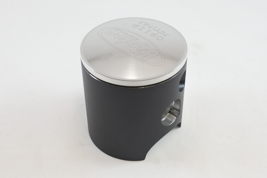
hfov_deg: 49.6
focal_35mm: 39
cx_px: 134
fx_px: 289
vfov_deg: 34.2
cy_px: 89
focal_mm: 14.7
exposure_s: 1/125
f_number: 4.2
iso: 400
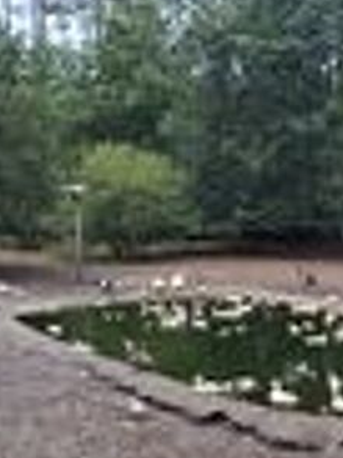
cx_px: 337
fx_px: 753
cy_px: 381
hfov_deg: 24.6
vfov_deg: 32.6
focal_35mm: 57
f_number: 1.8
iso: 25
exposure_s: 1/210
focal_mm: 3.98
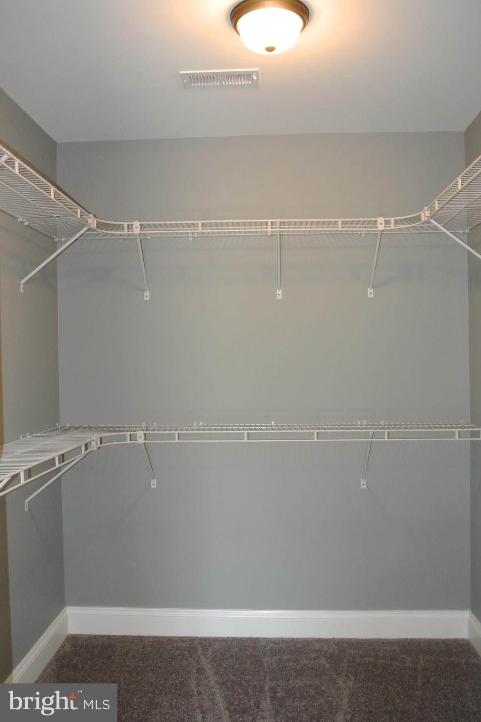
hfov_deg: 42.3
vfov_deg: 60.3
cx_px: 240
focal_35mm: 31
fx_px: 621
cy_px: 361
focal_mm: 11.8
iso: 1000
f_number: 3.8
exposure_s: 1/60
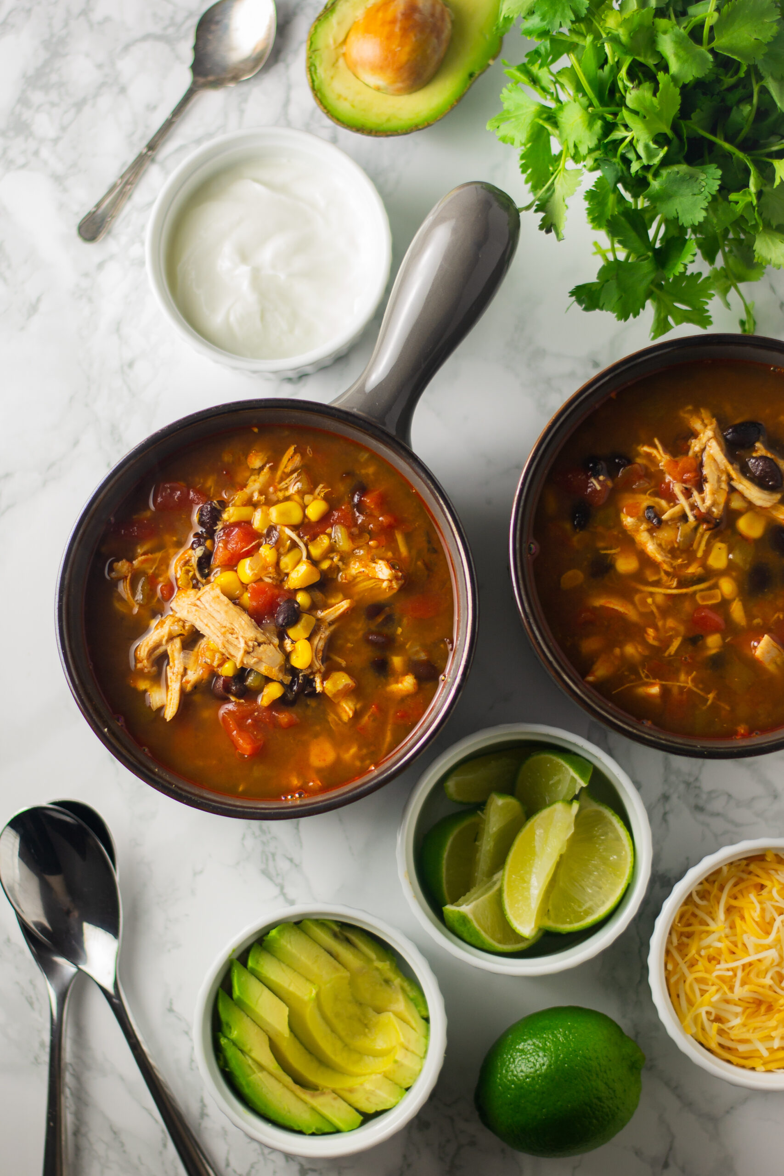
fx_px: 2449
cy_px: 588
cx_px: 392
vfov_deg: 27.0
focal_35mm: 75
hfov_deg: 18.2
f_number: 1.8
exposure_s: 1/125
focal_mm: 50
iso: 100
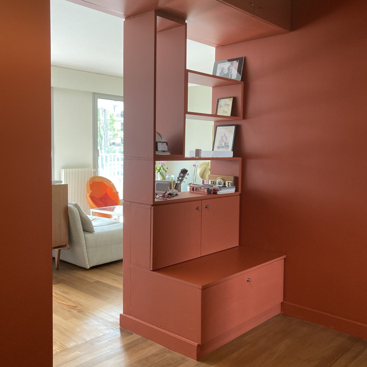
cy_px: 173
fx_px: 408
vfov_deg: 48.4
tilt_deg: -2.8
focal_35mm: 34
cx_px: 185
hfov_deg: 48.4
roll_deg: -1.9
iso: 100
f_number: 1.8
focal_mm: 3.99
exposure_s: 1/60
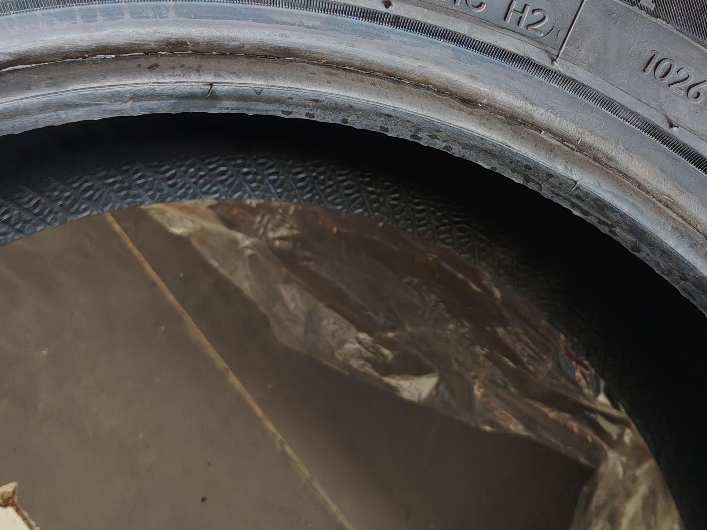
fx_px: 939
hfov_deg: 40.6
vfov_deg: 30.8
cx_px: 484
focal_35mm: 46
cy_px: 115
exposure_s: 1/33.3
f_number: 1.88
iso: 652
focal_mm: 4.84
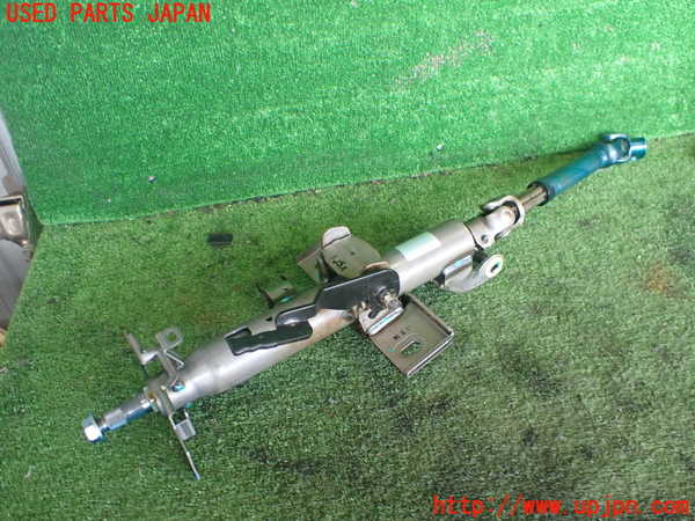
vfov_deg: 46.8
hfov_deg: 60.0
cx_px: 348
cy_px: 260
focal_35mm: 30
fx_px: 602
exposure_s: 1/125
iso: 400
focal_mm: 5.4
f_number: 2.3
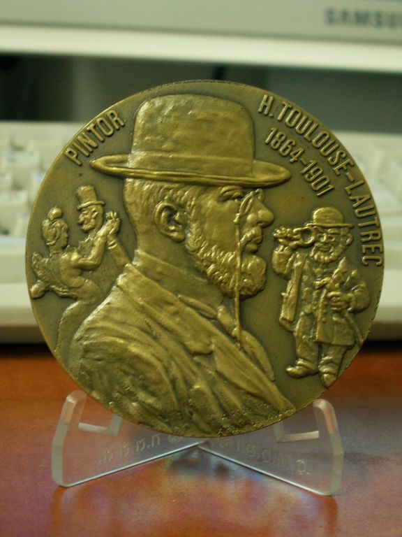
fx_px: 960
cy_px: 268
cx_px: 201
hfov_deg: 23.7
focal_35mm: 62
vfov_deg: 31.2
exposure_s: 1/6
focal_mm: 10.28
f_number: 3.2
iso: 160
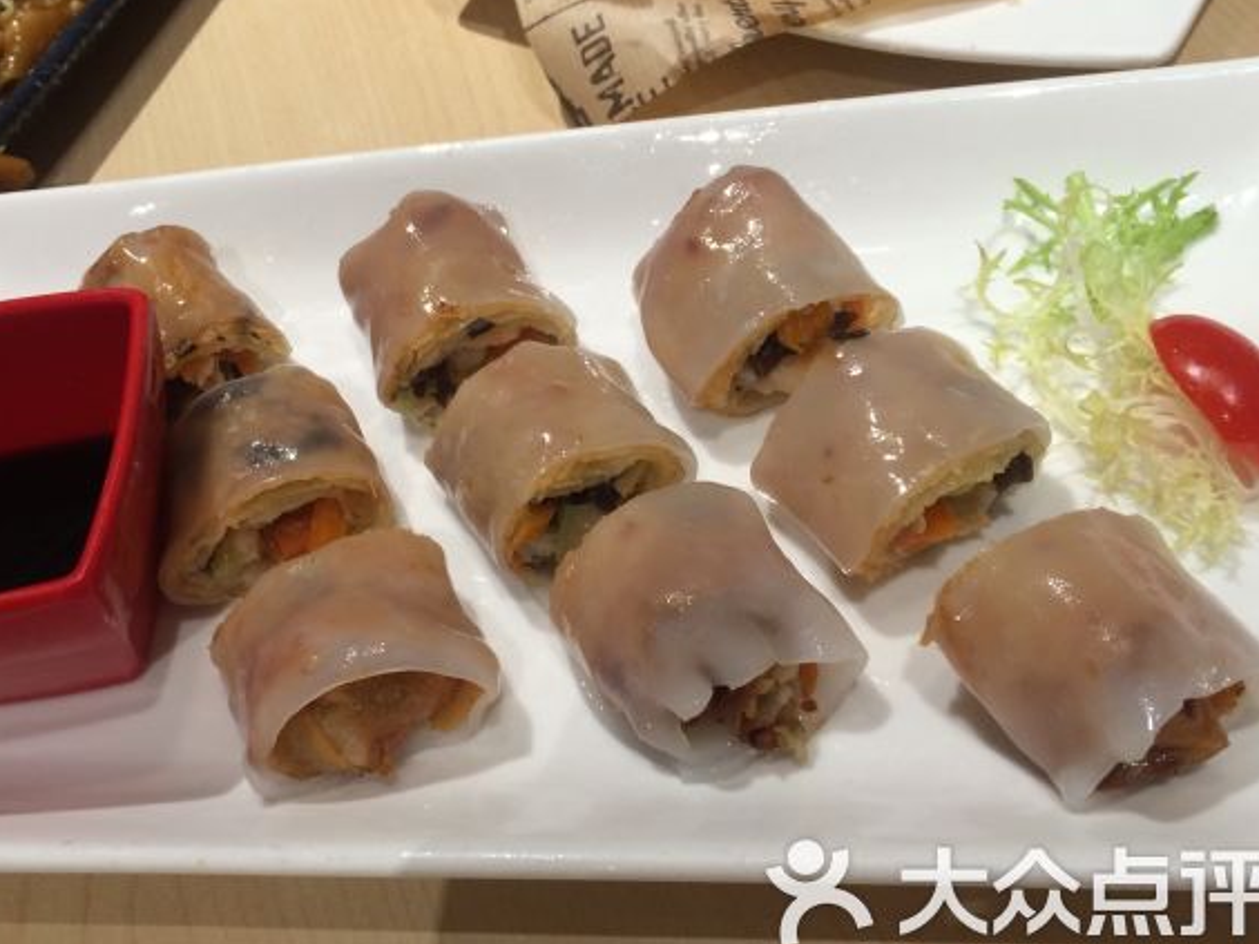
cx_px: 545
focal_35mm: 36
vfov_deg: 39.6
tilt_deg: -48.2
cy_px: 423
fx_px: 1309
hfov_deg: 51.2
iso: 125
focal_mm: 4.15
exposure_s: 1/33
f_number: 2.2
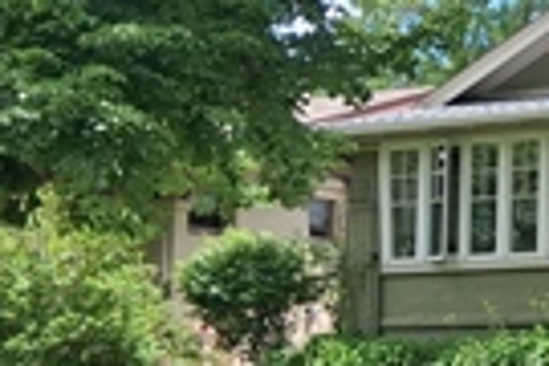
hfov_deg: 17.9
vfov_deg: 13.7
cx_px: 854
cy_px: 152
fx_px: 1525
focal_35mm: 100
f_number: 1.8
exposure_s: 1/439
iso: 25
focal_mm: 3.98
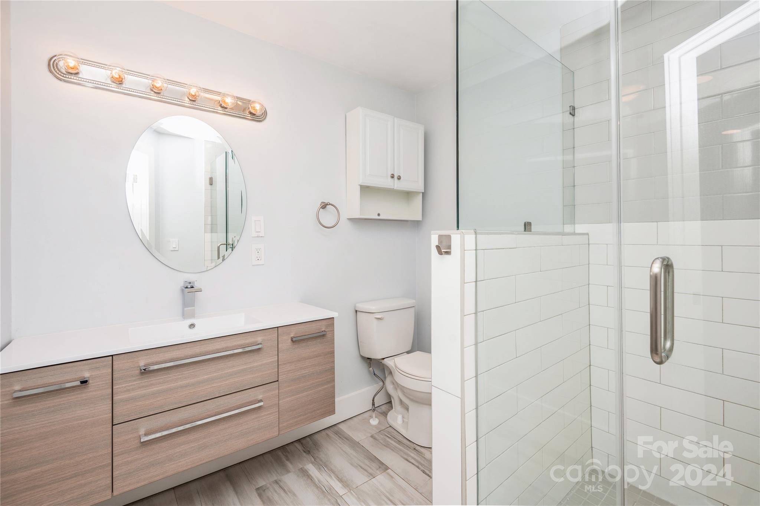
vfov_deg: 73.7
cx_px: 380
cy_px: 253
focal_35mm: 16
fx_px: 337
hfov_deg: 96.8
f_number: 7.1
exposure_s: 1/60
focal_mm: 16
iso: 200
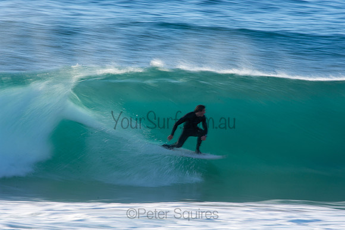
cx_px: 172
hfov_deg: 2.7
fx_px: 7189
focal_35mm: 750
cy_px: 115
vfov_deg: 1.8
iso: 100
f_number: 20
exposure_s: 1/25
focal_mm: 500
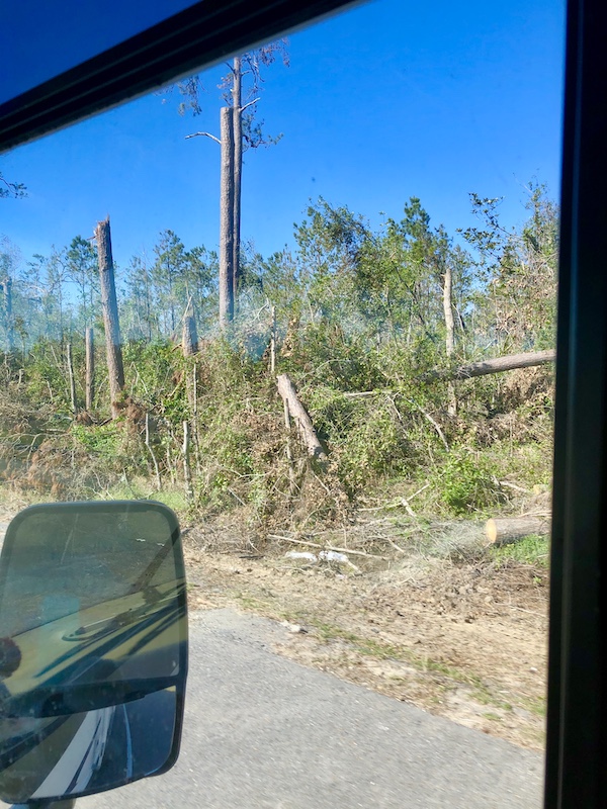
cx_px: 304
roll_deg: -1.7
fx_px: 655
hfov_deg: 49.7
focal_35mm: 28
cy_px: 404
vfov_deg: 63.4
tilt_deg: -4.9
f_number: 1.8
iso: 20
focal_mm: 4
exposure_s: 1/941
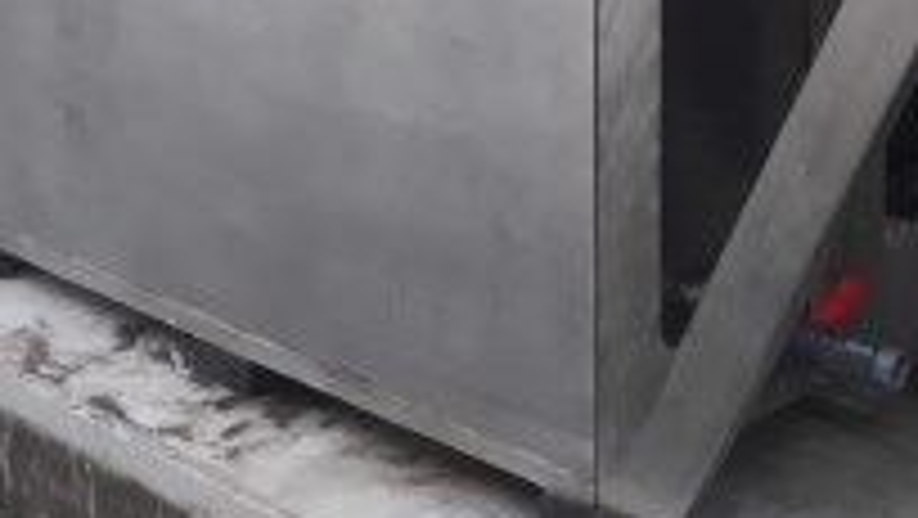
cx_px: 603
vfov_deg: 15.6
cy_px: -241
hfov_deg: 29.2
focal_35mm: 72
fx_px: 1754
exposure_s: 1/50
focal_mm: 3.71
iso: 100
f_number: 1.7
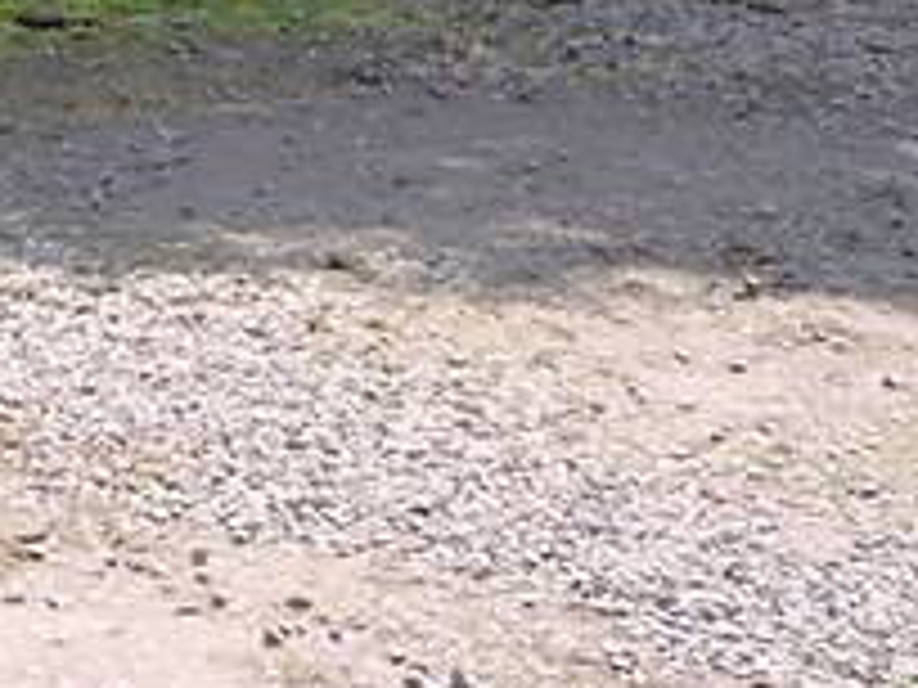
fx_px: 3633
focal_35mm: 137
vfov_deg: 10.0
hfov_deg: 12.4
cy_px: -731
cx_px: -999
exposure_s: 1/800
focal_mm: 14
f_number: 3.2
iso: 200
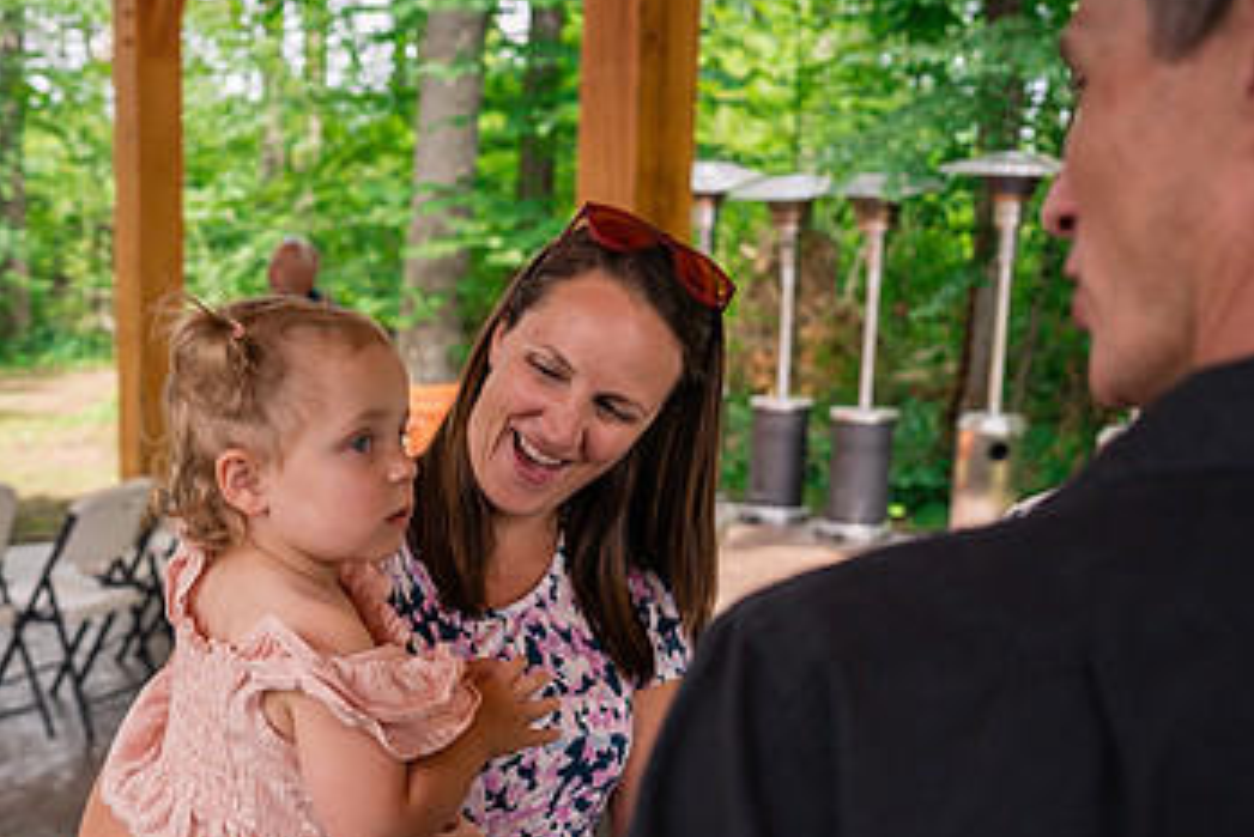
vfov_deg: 28.0
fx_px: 1638
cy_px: 677
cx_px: 333
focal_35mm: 47
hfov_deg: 40.8
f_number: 2.8
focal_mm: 24
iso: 400
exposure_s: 1/640
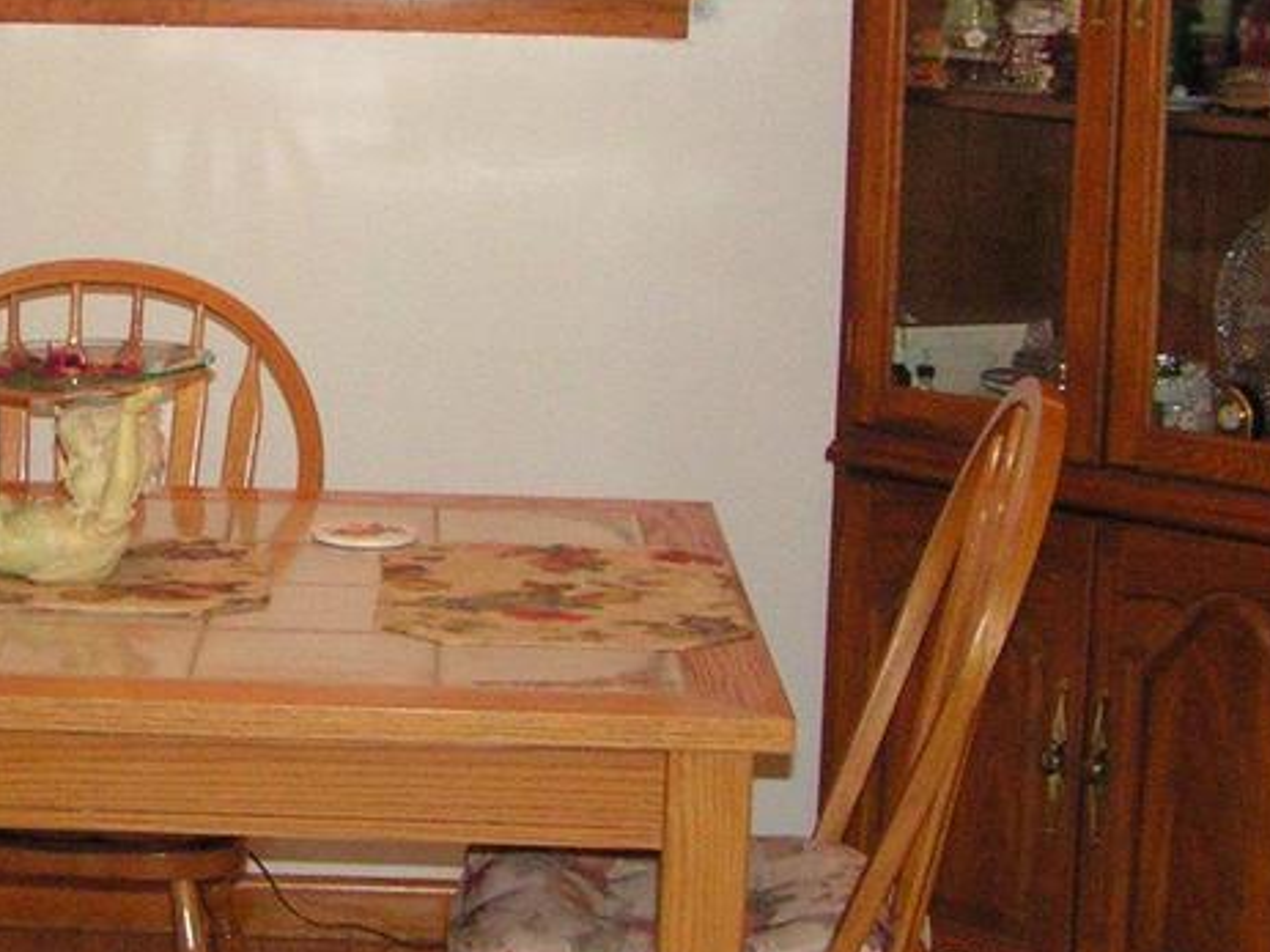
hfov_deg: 18.5
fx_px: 3851
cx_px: 208
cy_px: 192
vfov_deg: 14.0
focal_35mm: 105
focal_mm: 6.3
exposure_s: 1/40
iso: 200
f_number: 2.8
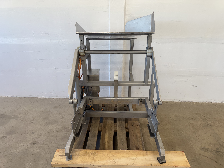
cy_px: 84
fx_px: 155
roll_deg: +0.3
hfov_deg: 71.6
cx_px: 112
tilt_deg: -25.4
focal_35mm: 24
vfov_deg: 56.8
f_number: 1.78
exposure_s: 1/100
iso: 100
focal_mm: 6.76
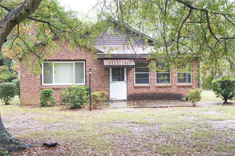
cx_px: 118
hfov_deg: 45.0
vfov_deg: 30.7
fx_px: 283
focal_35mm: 44
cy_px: 78
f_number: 4
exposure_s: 1/60
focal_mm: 29
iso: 400
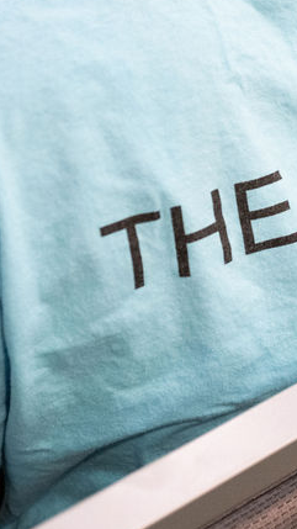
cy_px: 156
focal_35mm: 125
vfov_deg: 17.1
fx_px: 1752
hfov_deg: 9.7
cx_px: 222
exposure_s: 1/80
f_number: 2.8
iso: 1600
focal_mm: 50
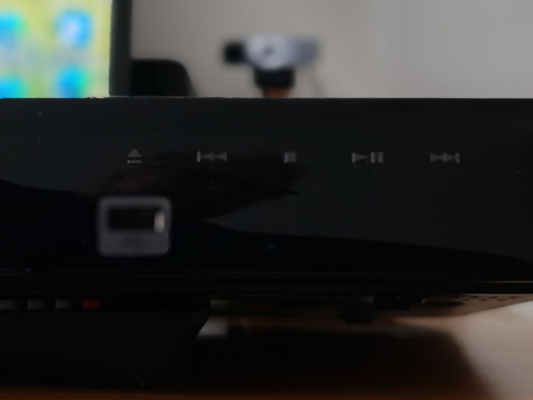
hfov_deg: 35.5
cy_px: 200
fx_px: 831
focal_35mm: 54
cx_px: 266
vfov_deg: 27.0
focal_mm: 6.12
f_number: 2.4
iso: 3200
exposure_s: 1/50
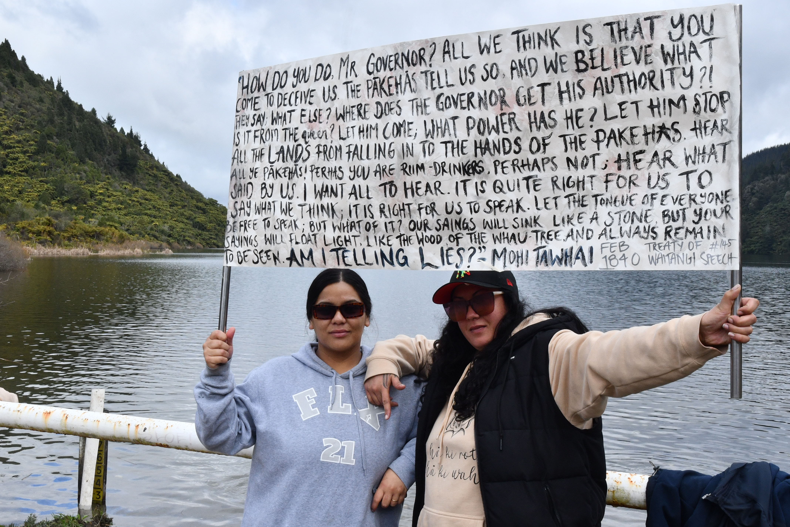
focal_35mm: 44
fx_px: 965
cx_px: 395
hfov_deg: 44.5
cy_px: 264
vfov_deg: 30.5
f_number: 16
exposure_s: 1/320
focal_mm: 22
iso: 500
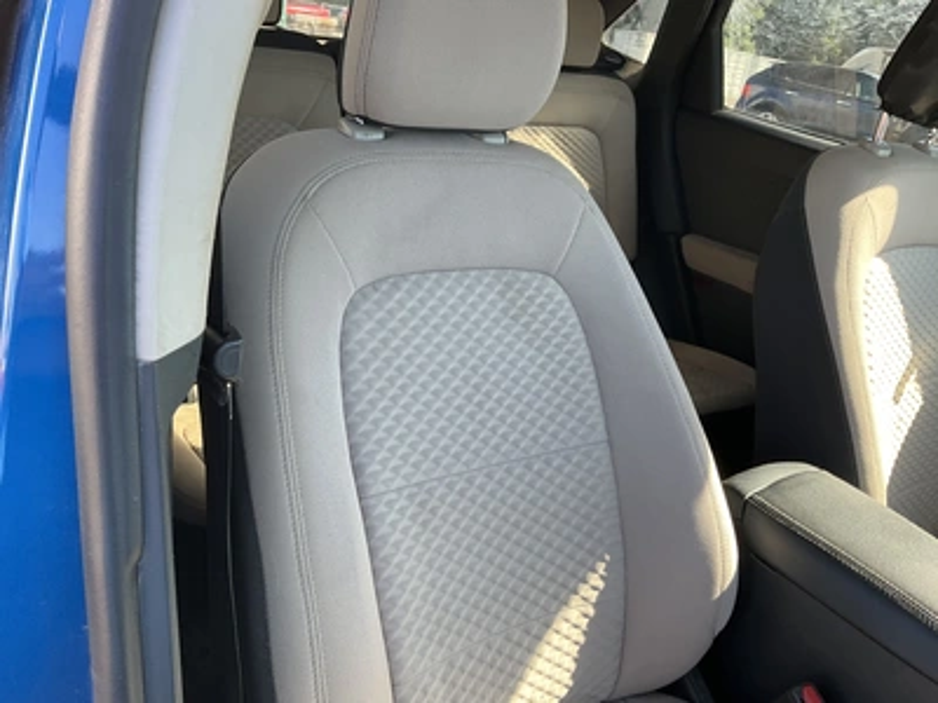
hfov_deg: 61.7
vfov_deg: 48.2
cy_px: 352
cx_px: 469
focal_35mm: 29
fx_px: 786
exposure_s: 1/122
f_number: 1.8
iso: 25
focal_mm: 3
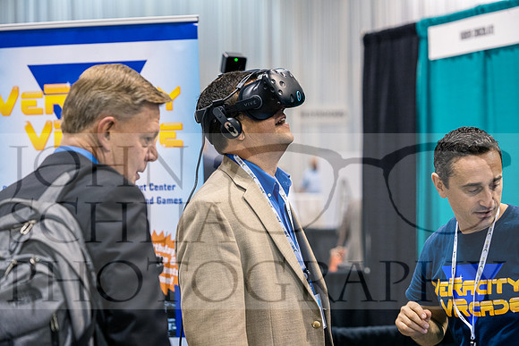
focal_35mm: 87
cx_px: 260
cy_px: 173
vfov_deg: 15.7
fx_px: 1254
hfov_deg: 23.4
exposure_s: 1/125
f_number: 3.5
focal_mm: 87
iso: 3200
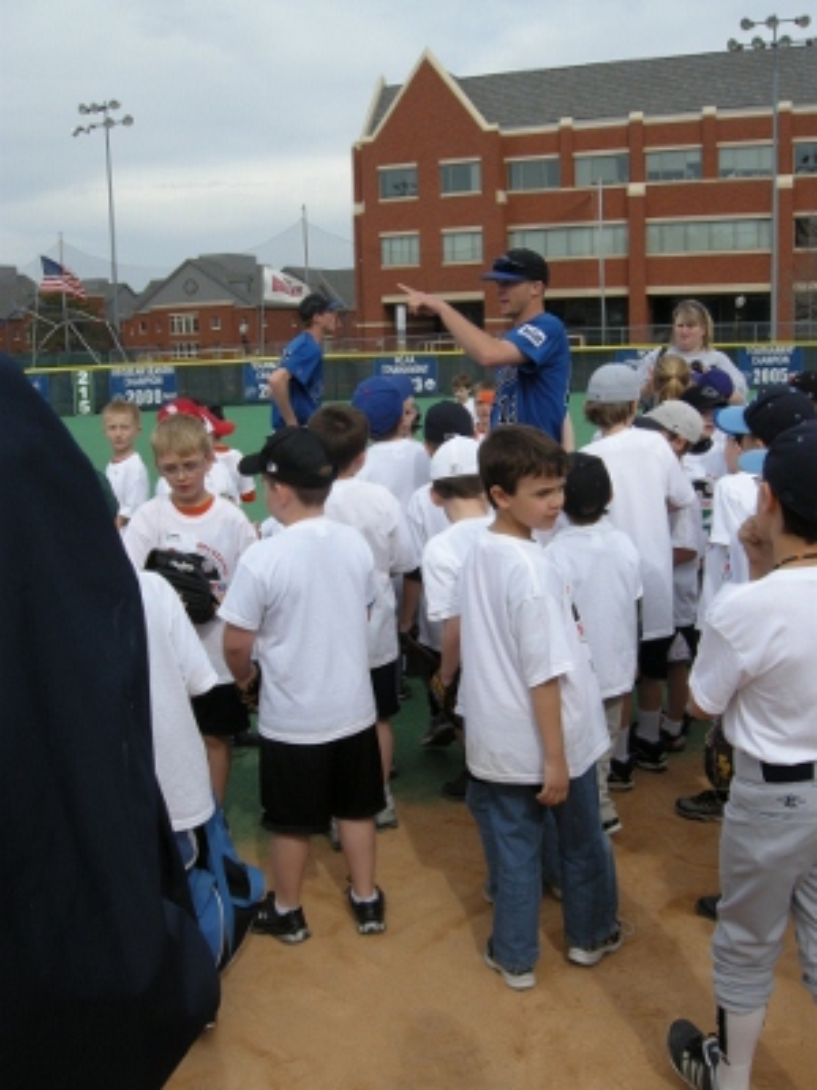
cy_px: 545
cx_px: 408
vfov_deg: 52.6
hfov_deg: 40.7
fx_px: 1101
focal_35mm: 35
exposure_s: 1/312
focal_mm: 7.5
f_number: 5.4
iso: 64
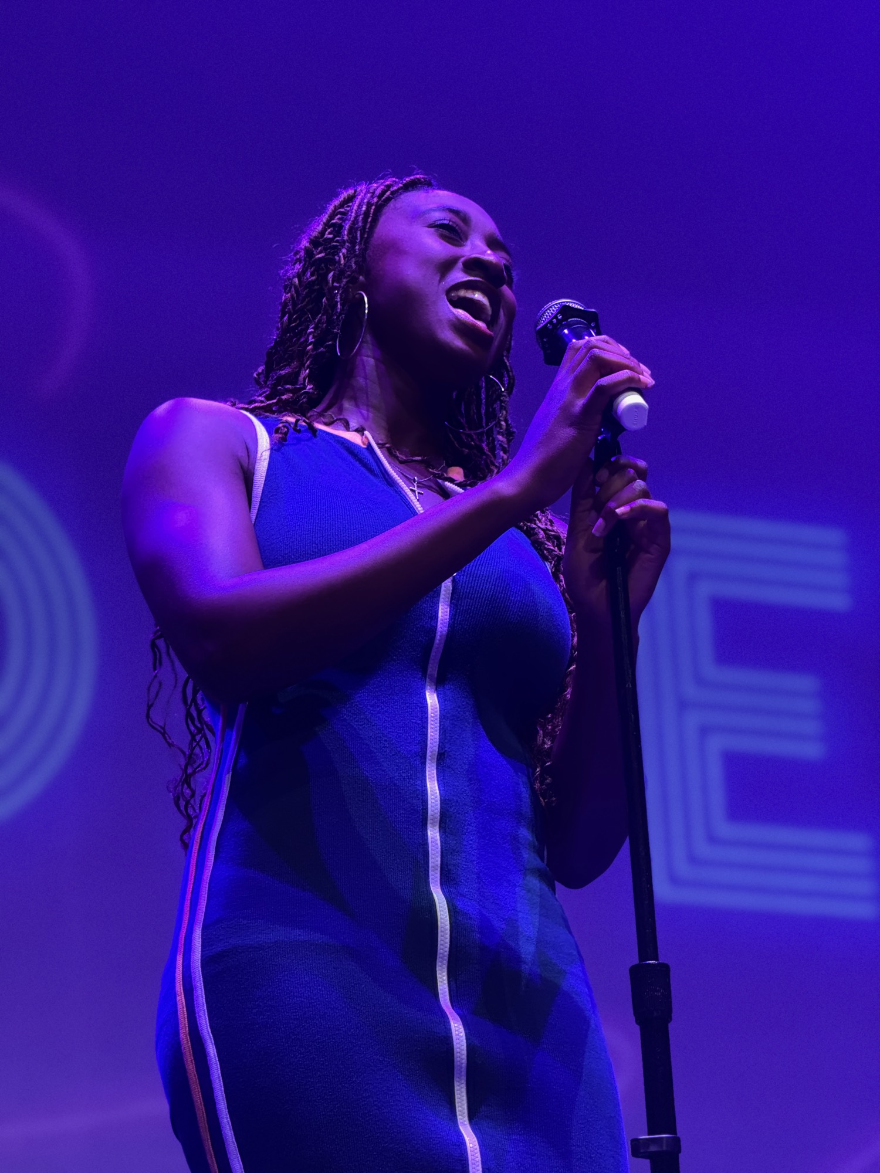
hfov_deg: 12.3
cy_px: 586
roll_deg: +2.6
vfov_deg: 16.4
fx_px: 4067
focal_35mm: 120
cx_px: 440
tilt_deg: +18.5
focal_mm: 15.66
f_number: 2.8
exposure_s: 1/50
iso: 640
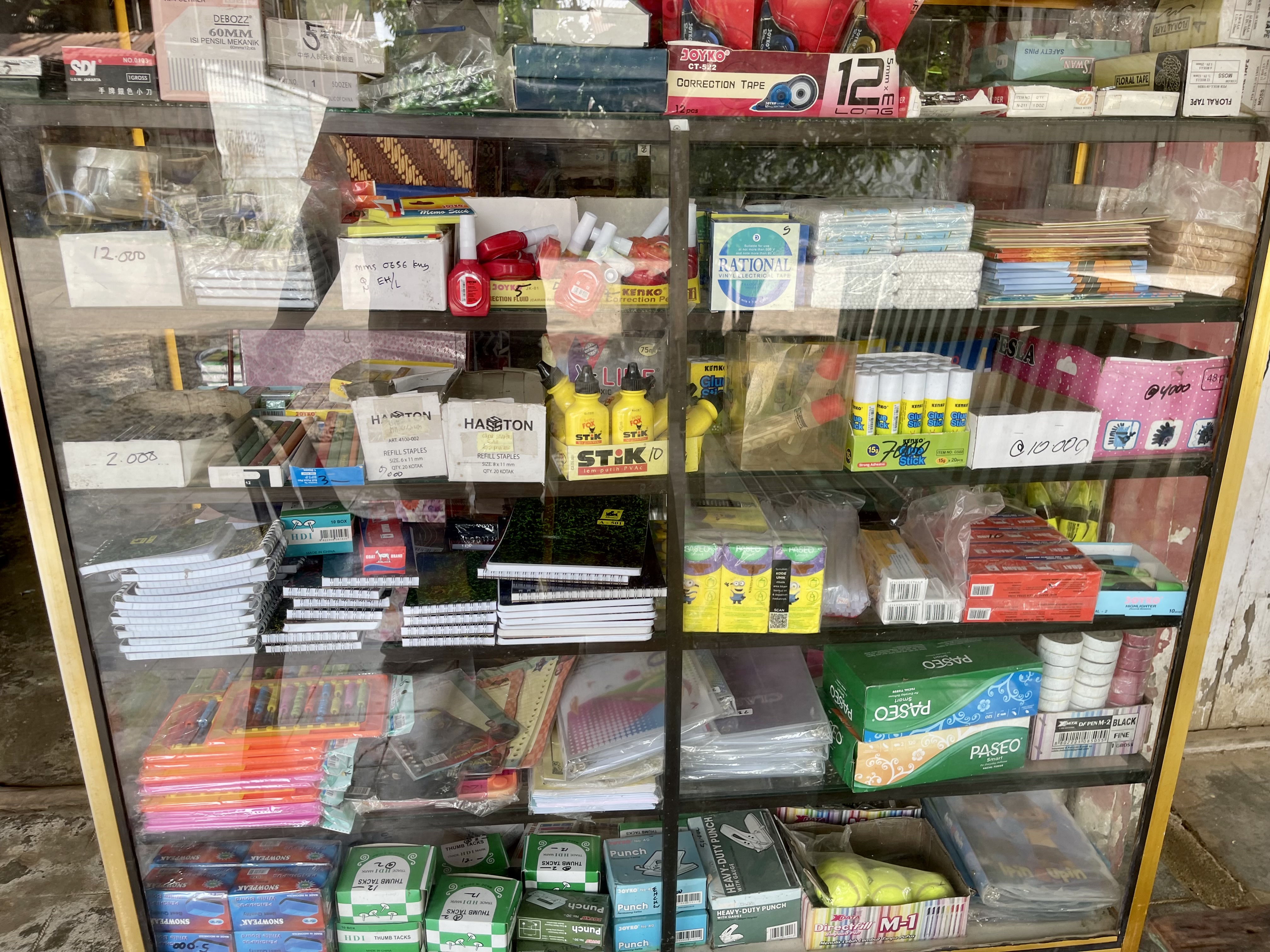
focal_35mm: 25
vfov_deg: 54.9
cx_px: 635
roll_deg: -1.8
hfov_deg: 69.4
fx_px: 917
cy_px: 476
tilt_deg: -18.3
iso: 32
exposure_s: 1/124
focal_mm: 5.1
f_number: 1.6
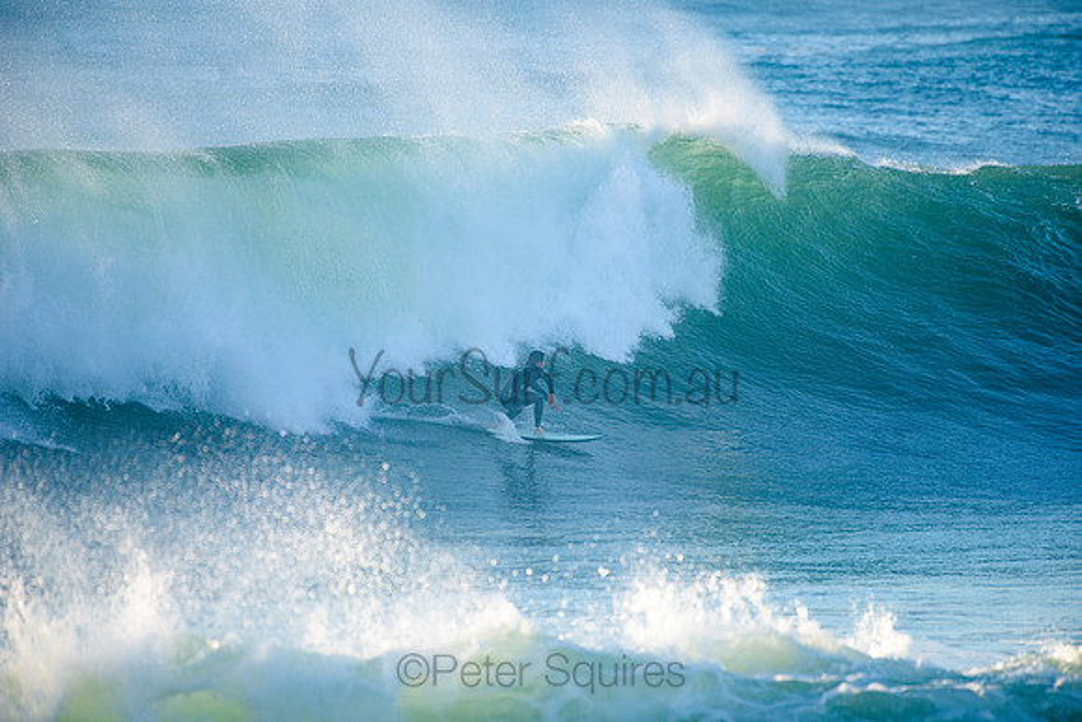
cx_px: 541
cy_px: 361
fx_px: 15034
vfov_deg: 2.8
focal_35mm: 500
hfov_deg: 4.1
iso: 360
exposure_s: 1/1600
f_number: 5.6
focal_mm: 500
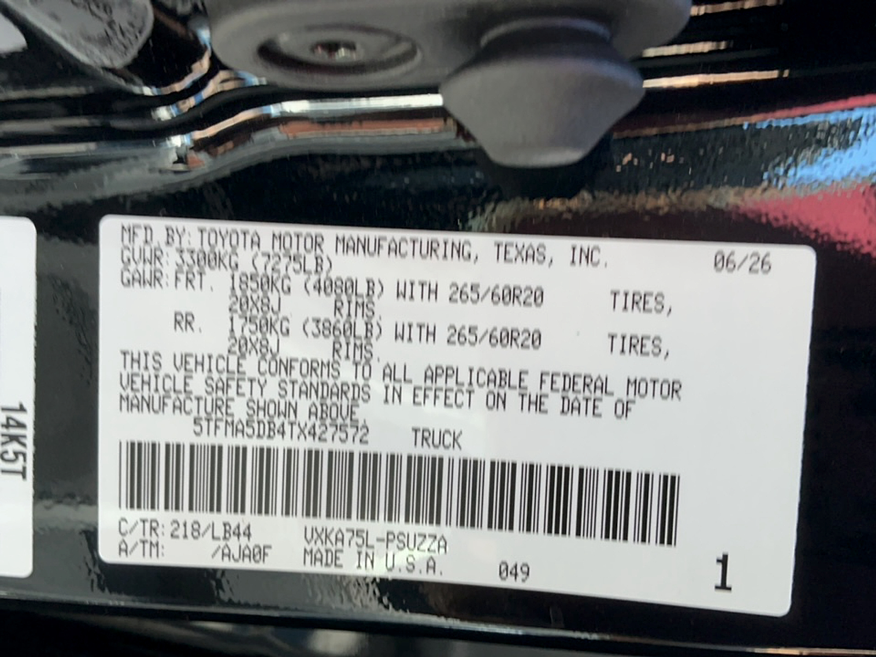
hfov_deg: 60.0
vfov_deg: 46.8
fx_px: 759
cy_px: 328
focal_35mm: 30
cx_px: 438
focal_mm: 3
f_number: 1.8
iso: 25
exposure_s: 1/60
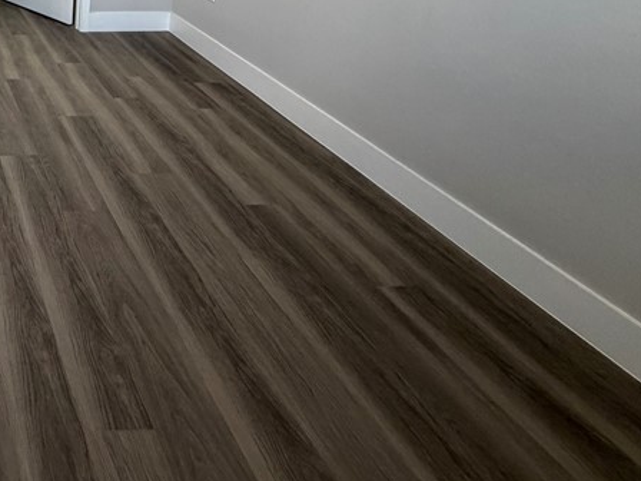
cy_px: -62
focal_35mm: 32
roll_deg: +0.0
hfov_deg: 42.7
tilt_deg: -10.6
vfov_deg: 36.5
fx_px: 593
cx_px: -83
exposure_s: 1/120
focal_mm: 2.22
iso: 250
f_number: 2.2
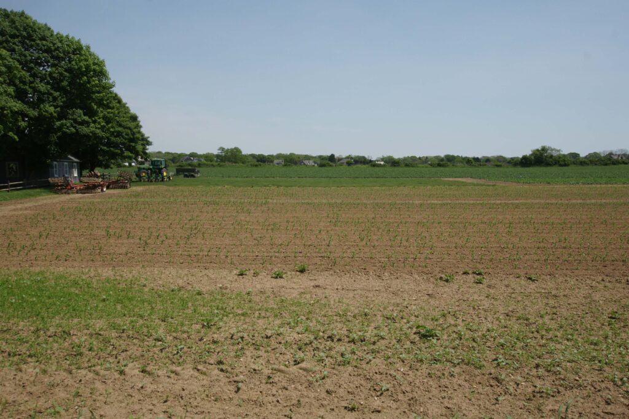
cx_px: 314
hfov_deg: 61.9
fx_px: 524
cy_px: 210
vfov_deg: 43.6
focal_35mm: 30
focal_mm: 20
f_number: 11
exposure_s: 1/320
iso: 200
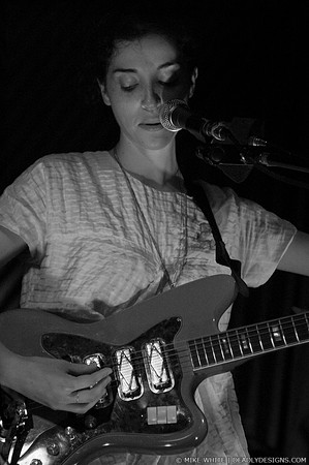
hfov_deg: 13.0
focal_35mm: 105
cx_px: 154
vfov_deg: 19.5
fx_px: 1355
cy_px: 232
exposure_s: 1/80
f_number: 3.2
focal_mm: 70
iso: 1600
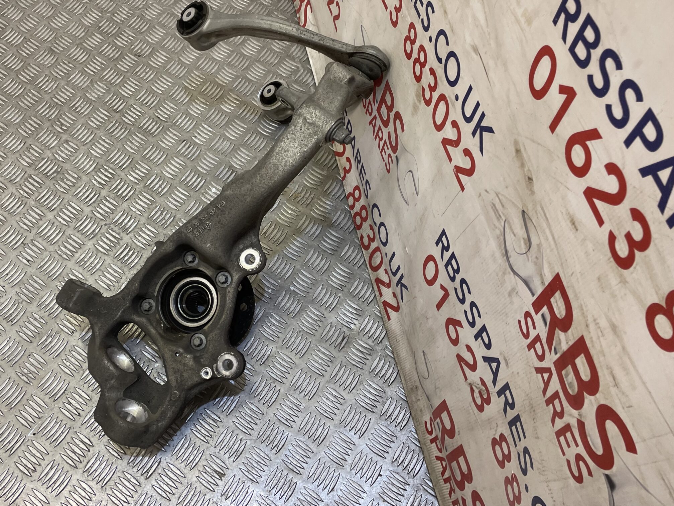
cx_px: 268
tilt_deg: -61.6
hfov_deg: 54.9
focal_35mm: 33
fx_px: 643
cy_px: 187
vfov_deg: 42.6
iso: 100
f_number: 1.6
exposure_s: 1/100
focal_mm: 4.2
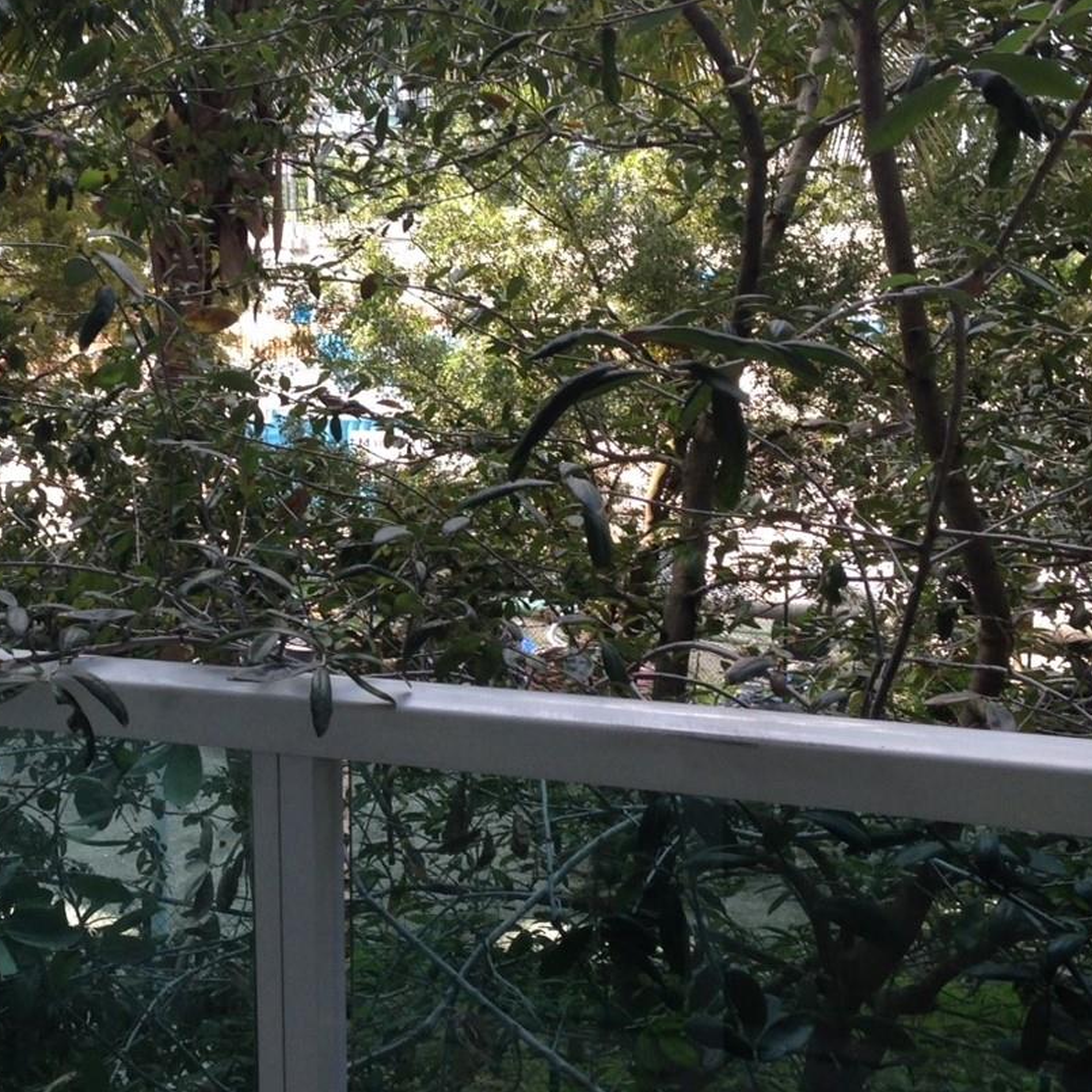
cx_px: 285
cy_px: 518
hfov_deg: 29.1
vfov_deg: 29.5
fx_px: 2070
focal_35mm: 58
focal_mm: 4.12
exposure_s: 1/151
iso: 50
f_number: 2.4
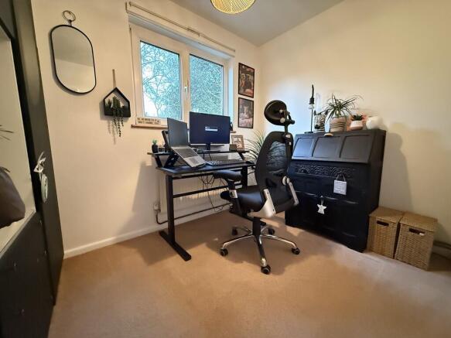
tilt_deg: -6.6
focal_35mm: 14
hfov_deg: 102.1
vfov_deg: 85.7
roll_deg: +0.5
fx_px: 182
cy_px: 169
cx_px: 226
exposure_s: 1/33
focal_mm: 2.22
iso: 1000
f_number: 2.2
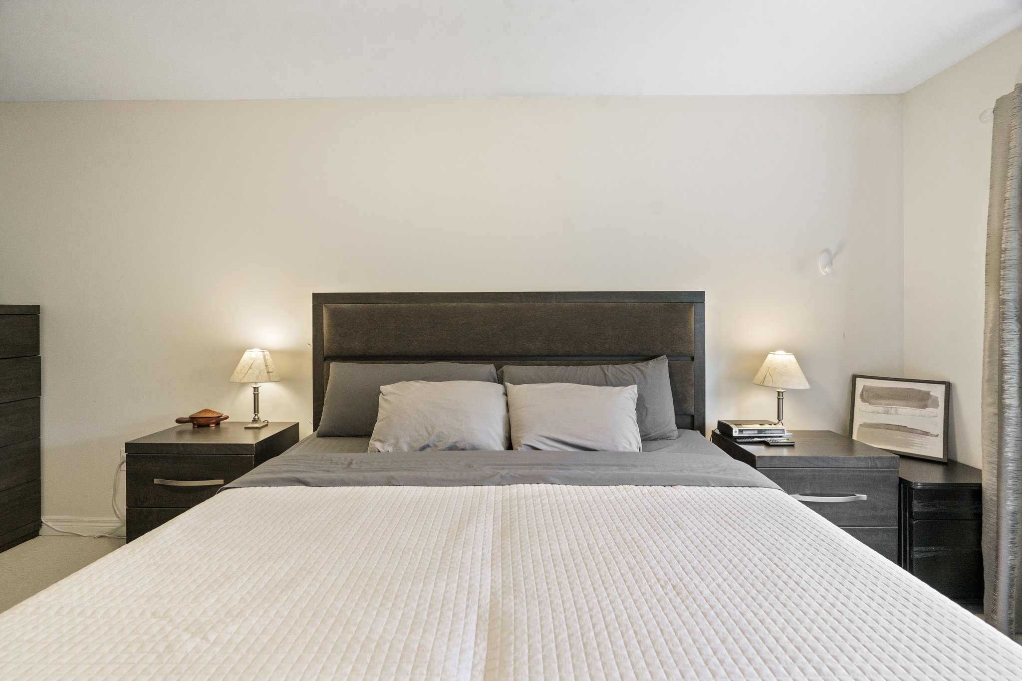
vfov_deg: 73.7
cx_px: 511
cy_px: 340
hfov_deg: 96.7
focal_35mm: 16
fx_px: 454
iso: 5000
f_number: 6.3
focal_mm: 16
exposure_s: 1/30
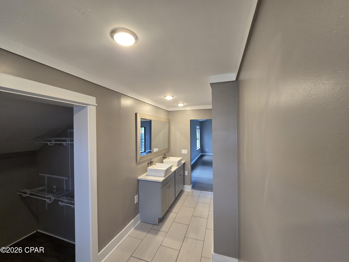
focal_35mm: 13
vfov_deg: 89.9
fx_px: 131
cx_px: 174
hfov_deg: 106.2
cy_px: 131
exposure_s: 1/60
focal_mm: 2.2
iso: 250
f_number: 2.2
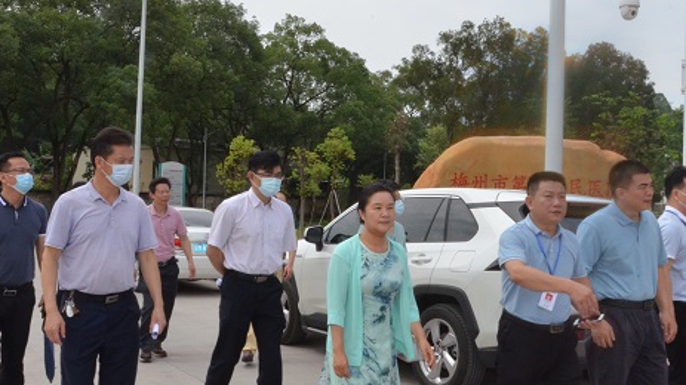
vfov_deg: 27.9
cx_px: 353
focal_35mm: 43
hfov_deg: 47.7
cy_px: 175
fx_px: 776
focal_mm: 21
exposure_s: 1/250
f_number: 25
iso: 1600
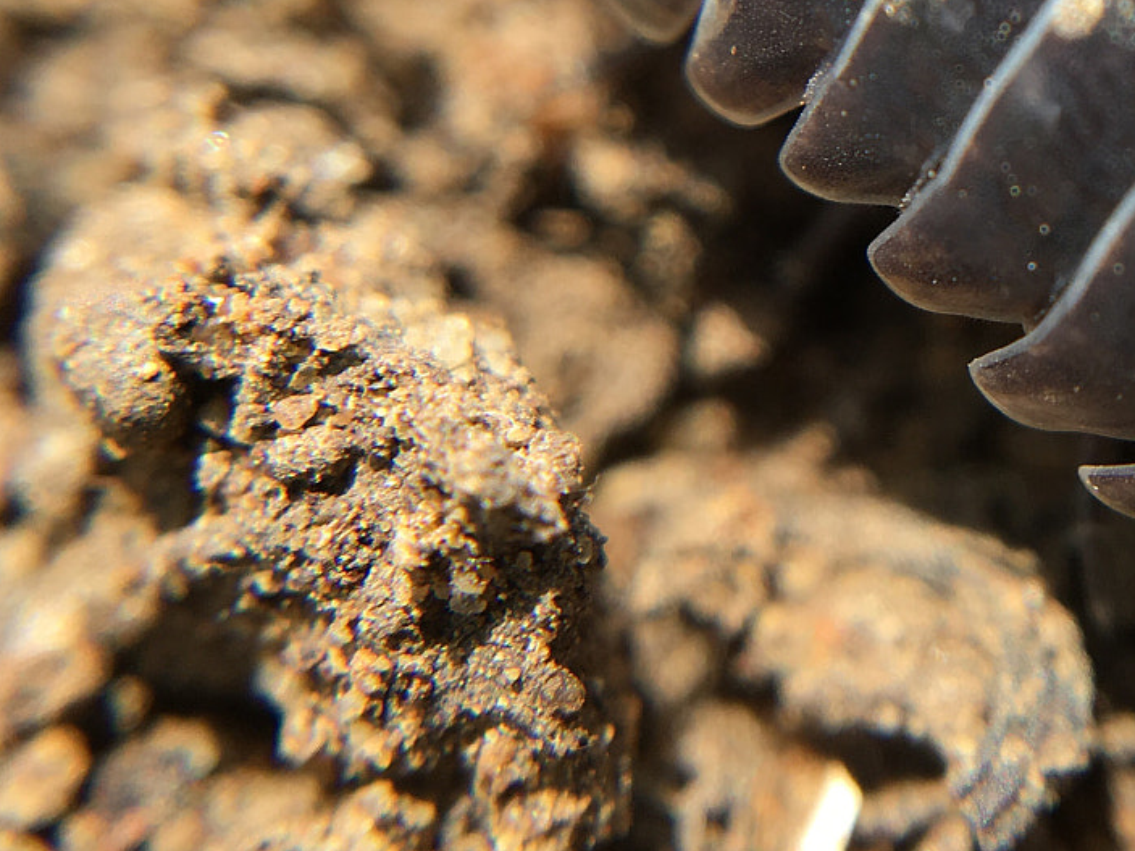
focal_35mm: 66
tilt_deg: -56.2
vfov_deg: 21.9
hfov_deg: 29.0
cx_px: 841
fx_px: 2164
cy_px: 147
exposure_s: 1/455
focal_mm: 4.15
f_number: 2.2
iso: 25
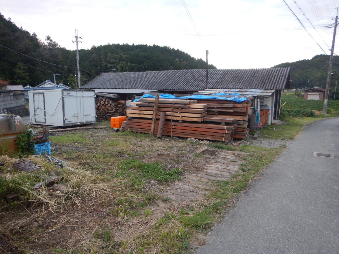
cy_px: 127
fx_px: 235
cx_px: 170
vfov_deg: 56.8
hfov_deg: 71.6
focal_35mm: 24
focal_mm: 4.3
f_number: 2.8
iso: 160
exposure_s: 1/30
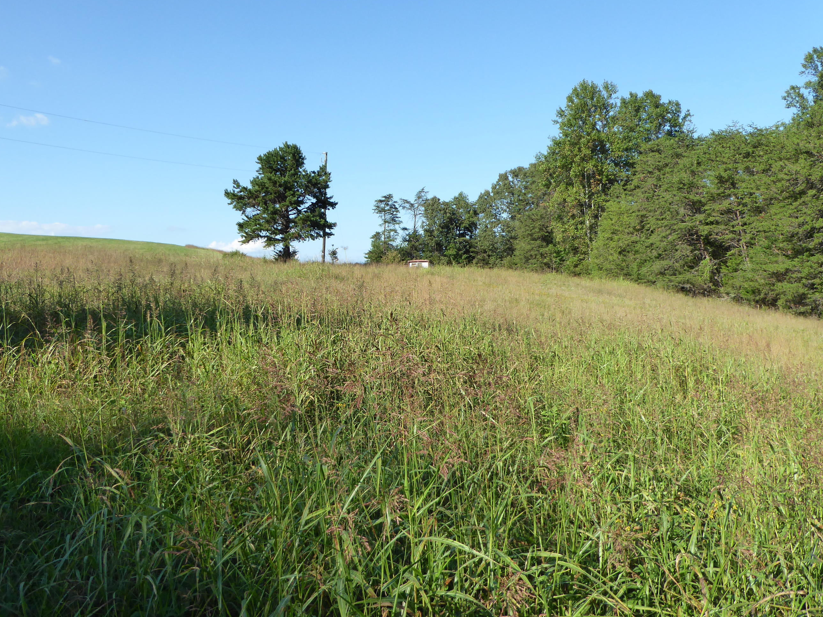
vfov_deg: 48.2
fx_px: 690
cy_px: 305
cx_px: 366
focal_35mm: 29
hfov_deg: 61.5
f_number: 3.3
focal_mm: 4.3
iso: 160
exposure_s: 1/640
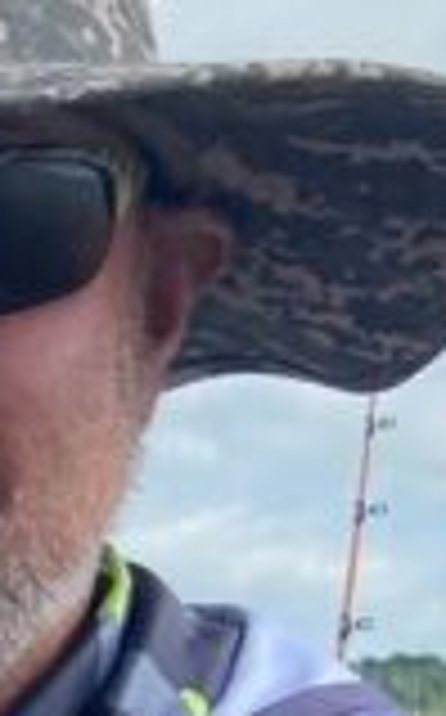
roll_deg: -0.5
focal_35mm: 178
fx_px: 3471
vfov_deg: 11.3
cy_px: 1072
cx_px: -1189
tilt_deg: -7.0
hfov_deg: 6.3
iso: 32
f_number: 1.8
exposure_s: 1/1927
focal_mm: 4.25
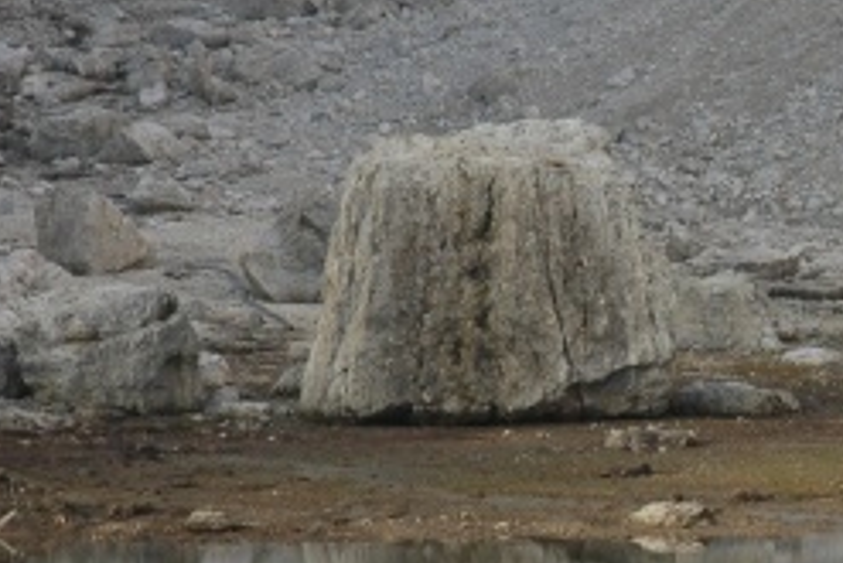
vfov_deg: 4.8
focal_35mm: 284
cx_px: 684
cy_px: 365
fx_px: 6665
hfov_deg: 7.2
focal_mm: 65
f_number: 6.3
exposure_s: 1/250
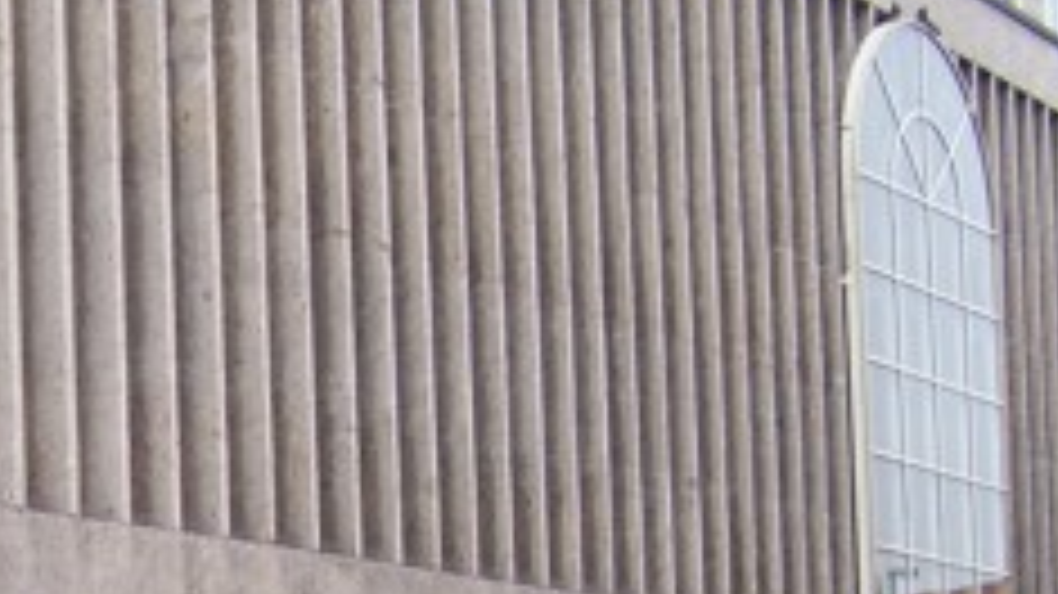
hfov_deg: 20.8
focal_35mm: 100
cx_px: 70
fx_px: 2804
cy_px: 893
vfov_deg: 11.6
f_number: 2.8
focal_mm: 6.3
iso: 80
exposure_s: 1/160
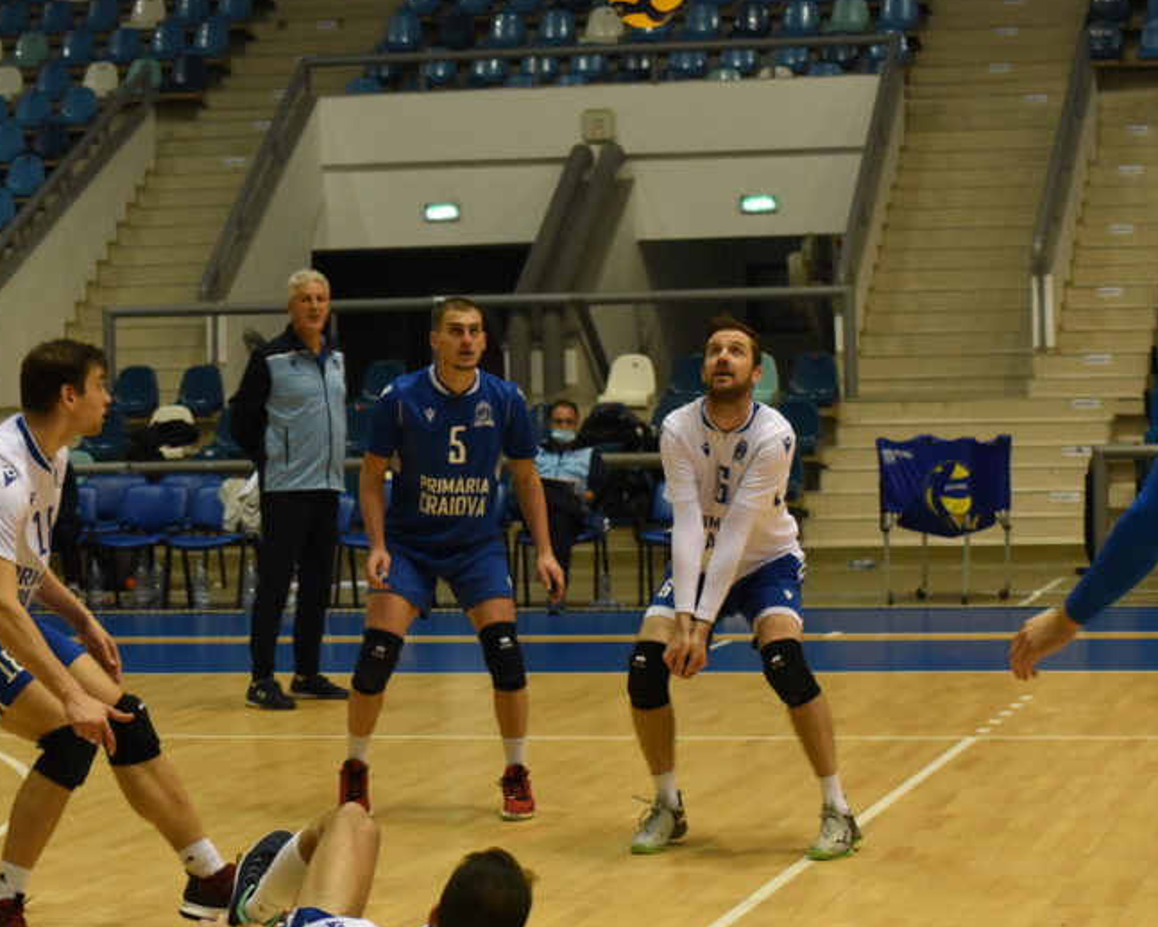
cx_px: 517
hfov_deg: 18.4
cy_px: 542
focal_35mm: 104
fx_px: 3565
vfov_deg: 14.8
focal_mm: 70
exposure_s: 1/640
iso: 4000
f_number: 6.3
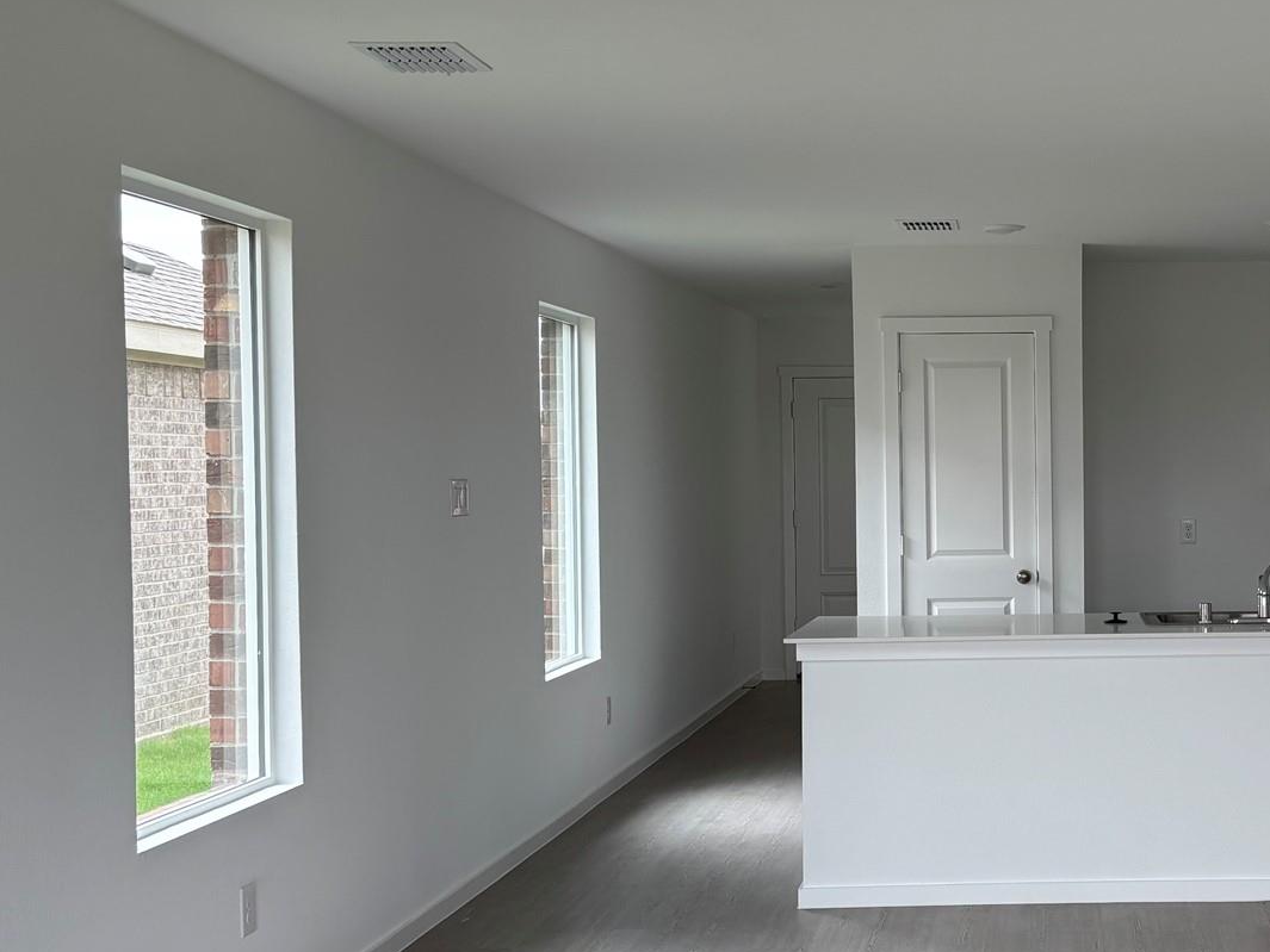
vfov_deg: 29.1
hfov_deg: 36.3
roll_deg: +0.8
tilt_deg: +0.9
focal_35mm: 50
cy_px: 519
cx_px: 1088
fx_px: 1835
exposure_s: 1/121
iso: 50
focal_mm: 5.96
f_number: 1.6
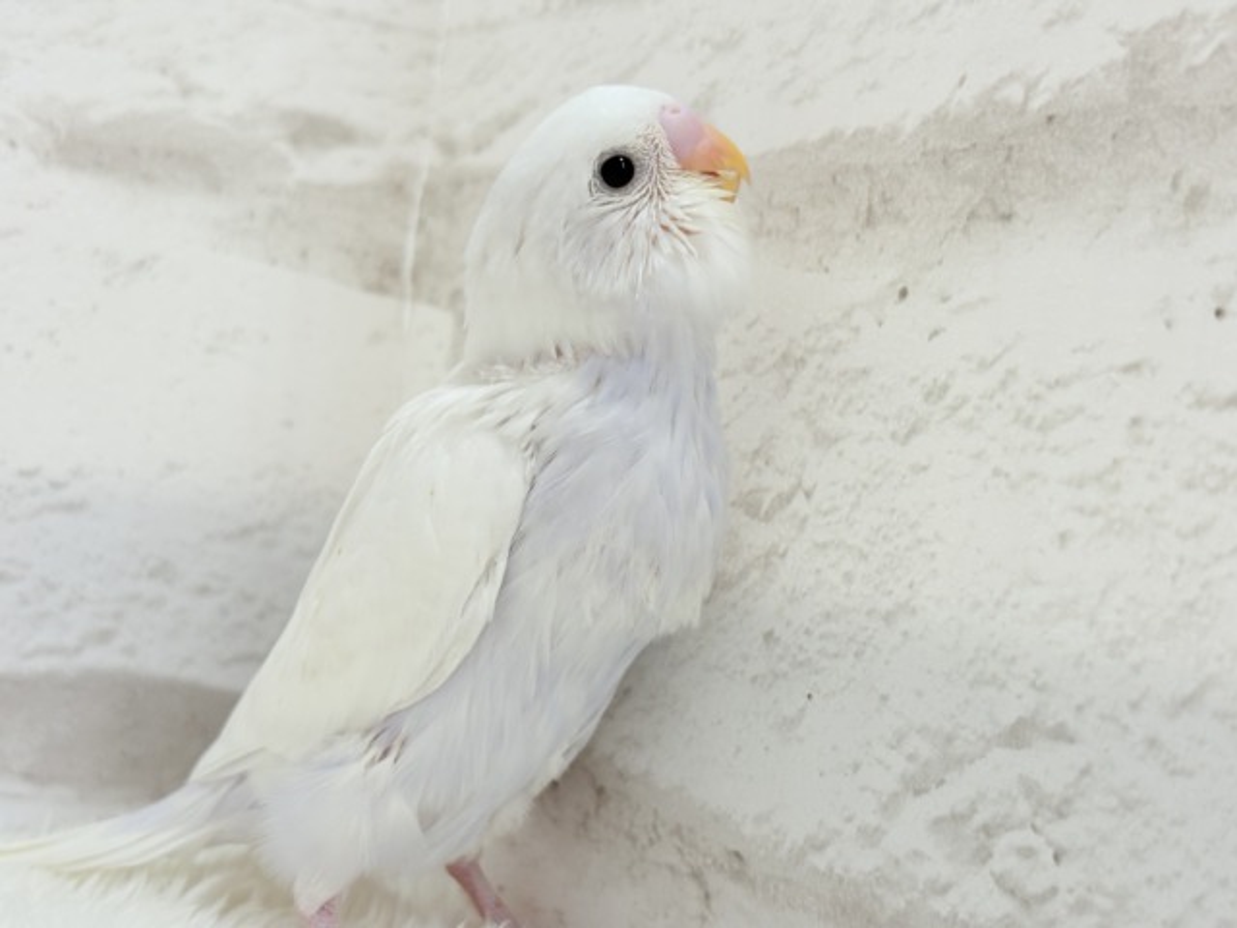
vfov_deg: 28.0
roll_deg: -5.6
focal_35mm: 52
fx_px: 1858
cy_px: 464
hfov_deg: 36.8
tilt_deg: +0.5
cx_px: 618
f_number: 1.6
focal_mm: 5.96
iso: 80
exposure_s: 1/100
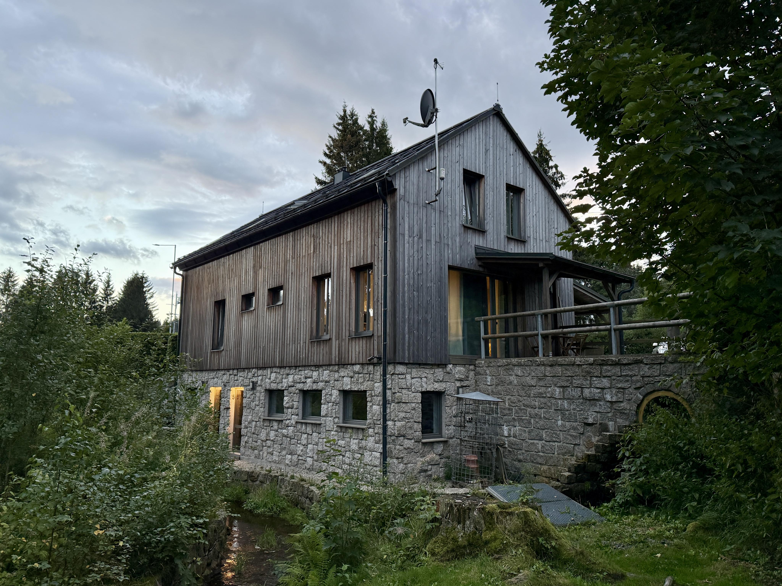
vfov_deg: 56.8
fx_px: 542
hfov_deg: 71.6
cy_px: 293
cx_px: 391
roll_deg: -2.7
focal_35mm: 24
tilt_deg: +8.9
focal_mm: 6.76
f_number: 1.78
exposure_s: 1/122
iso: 200
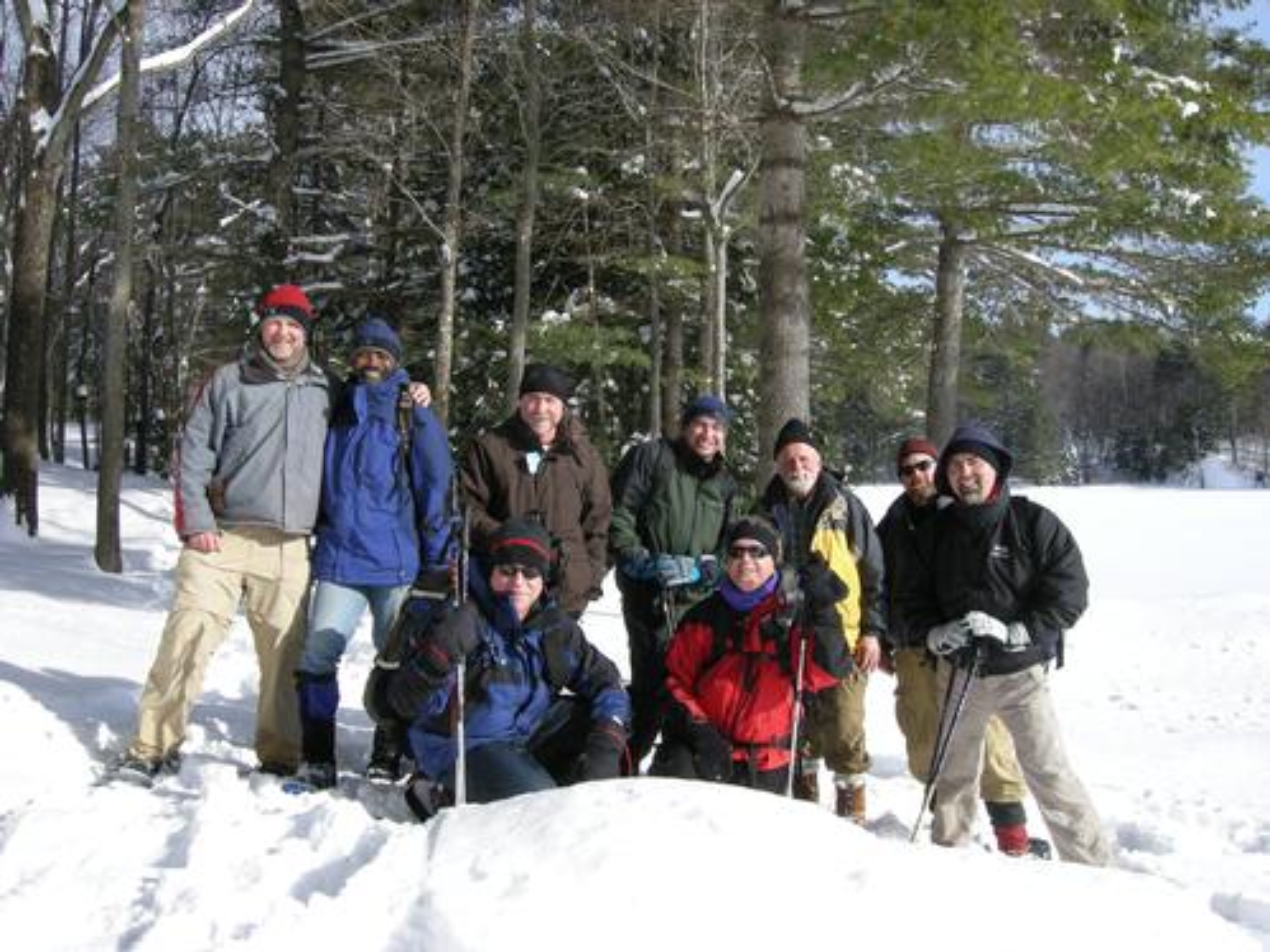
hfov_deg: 51.4
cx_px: 635
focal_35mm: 36
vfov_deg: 39.6
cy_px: 476
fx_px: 1320
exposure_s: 1/216
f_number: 5.4
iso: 64
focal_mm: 7.5
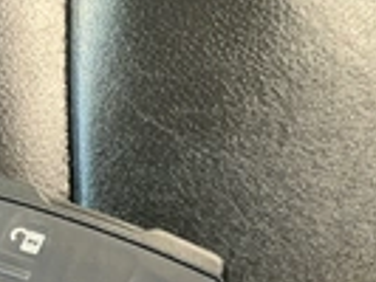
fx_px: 913
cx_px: 269
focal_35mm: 84
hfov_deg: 23.1
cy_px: 406
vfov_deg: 16.3
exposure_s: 1/60
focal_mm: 3
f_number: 1.8
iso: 125
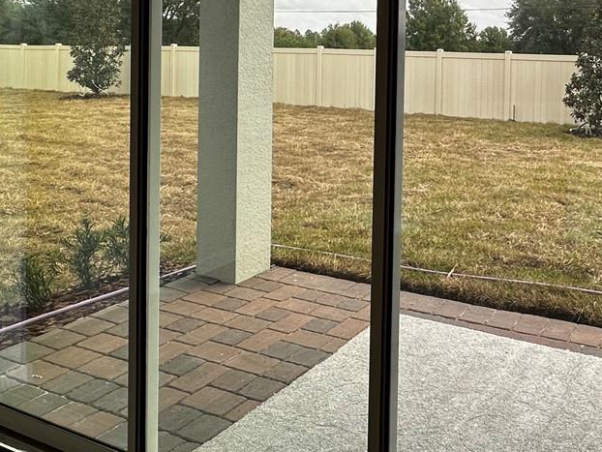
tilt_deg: -2.2
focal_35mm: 36
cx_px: 472
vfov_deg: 37.8
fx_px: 626
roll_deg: -1.5
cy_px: 73
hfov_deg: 48.7
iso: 40
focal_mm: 2.22
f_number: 2.2
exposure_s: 1/849
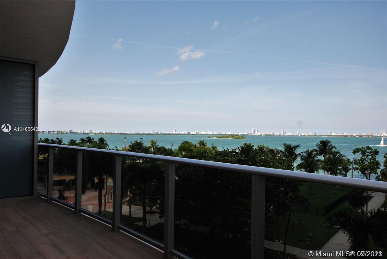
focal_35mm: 30
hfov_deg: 61.9
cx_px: 194
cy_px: 130
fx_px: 323
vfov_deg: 43.7
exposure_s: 1/200
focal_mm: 20
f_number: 7.1
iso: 100
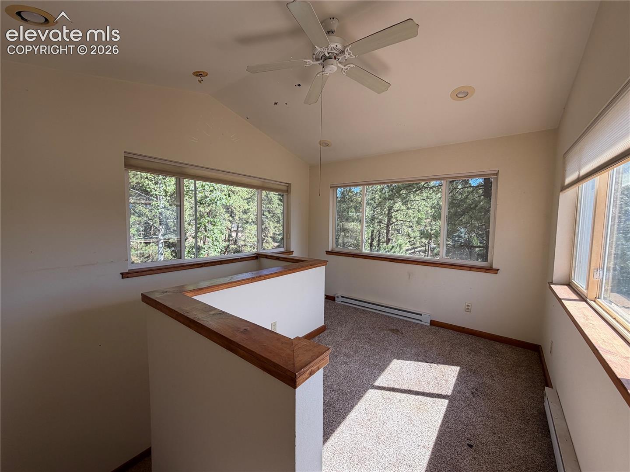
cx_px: 315
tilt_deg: -2.4
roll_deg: -1.1
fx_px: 255
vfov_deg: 85.7
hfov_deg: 102.1
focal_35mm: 14
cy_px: 236
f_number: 2.2
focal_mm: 2.22
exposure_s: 1/193
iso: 40
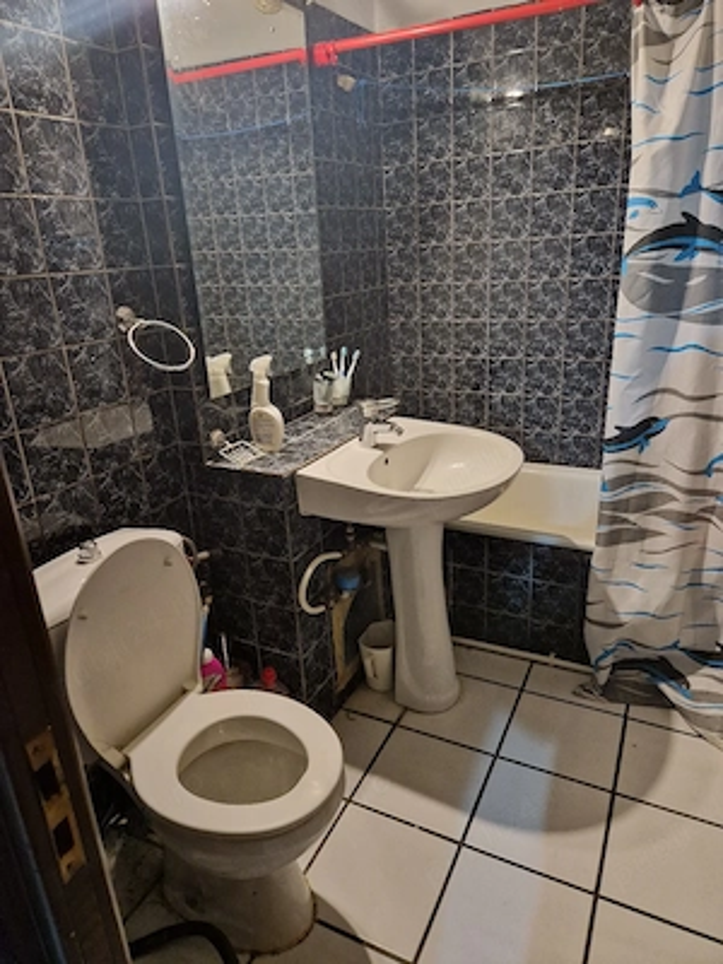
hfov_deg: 58.9
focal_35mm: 23
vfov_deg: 73.9
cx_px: 362
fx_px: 641
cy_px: 482
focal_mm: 5.4
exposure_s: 1/25
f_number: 1.8
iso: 500
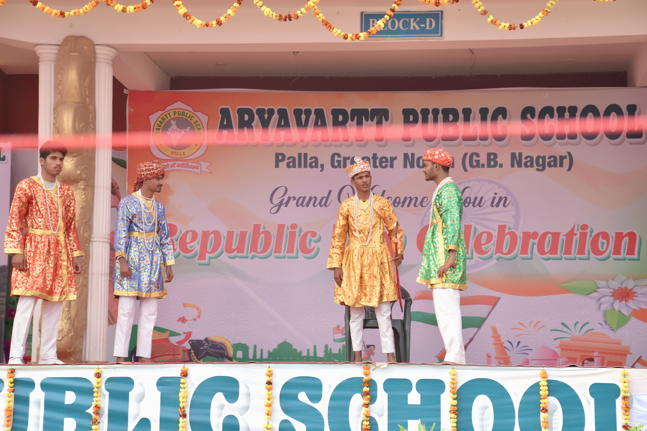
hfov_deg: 20.6
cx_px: 324
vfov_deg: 13.8
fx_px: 1779
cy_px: 216
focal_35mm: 99
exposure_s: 1/160
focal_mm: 66
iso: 160
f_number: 6.3
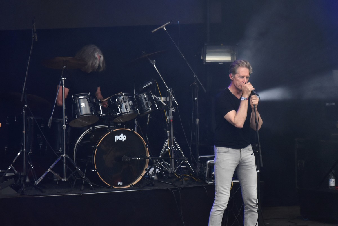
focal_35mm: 300
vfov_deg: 4.6
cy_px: 113
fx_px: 2816
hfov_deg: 6.9
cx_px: 169
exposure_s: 1/4000
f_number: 2.8
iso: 1250
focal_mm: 200
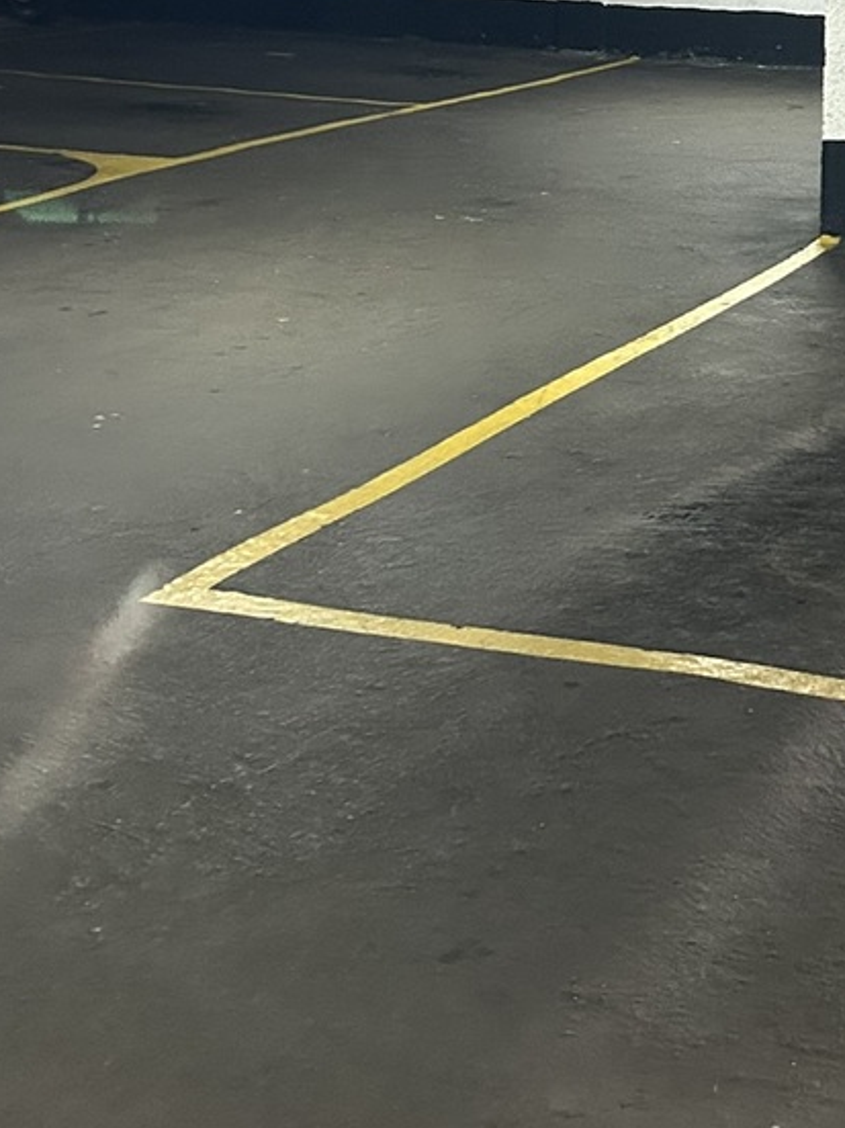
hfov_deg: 20.8
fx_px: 2214
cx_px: 865
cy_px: -18
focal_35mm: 68
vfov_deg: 26.9
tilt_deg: -5.2
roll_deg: -2.6
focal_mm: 5.7
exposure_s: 1/33
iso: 500
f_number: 1.5
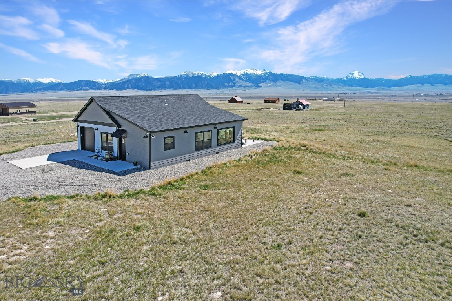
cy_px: 150
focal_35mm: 22
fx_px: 276
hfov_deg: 78.6
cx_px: 226
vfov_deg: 57.2
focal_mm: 8.38
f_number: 2.8
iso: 100
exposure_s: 1/2000
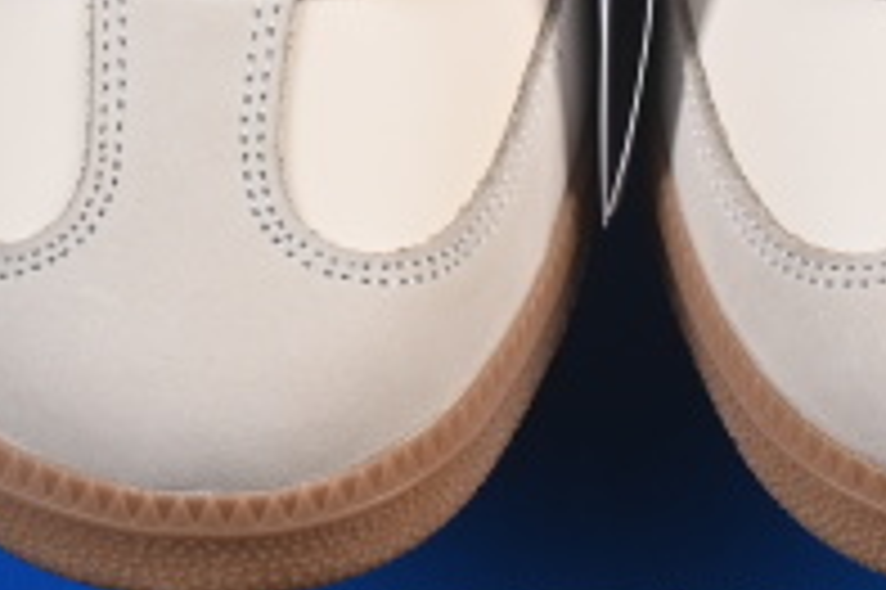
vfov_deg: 4.5
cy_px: -137
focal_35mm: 304
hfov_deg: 6.8
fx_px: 7475
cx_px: 616
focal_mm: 50
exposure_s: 1/80
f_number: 8
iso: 160
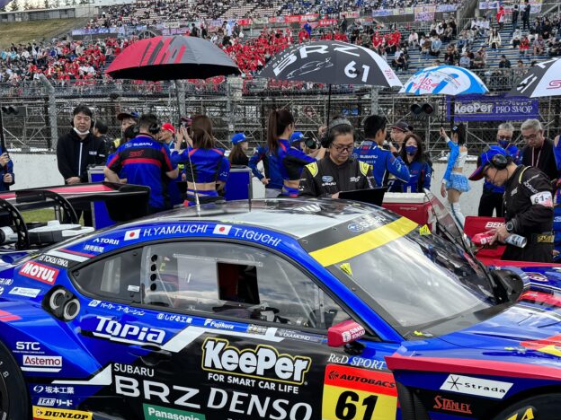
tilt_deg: -10.8
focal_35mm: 45
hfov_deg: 41.7
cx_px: 354
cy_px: 276
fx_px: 729
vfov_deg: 31.9
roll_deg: +0.0
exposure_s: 1/925
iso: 80
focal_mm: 6.86
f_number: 1.78
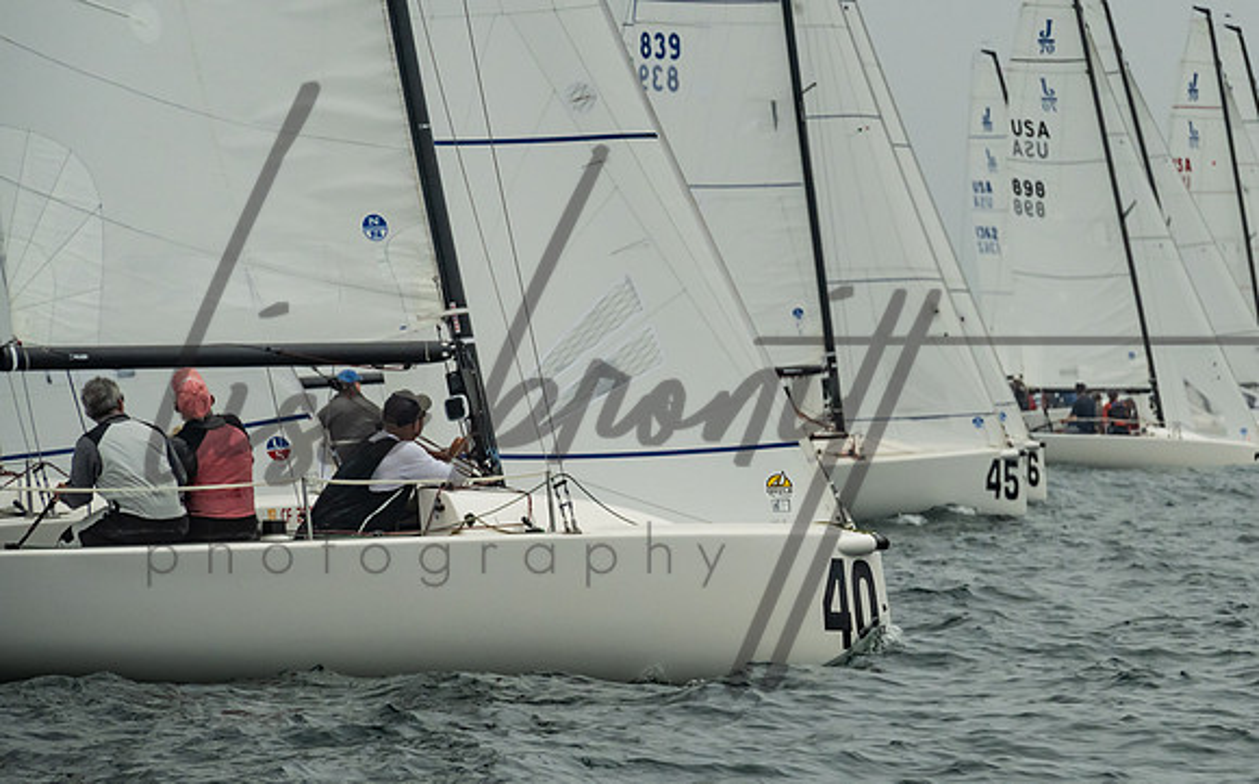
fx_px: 8640
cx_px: 952
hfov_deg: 8.3
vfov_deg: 5.2
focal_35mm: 252
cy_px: 330
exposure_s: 1/3200
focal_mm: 160
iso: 800
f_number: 9
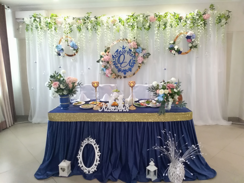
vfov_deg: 53.1
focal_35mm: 26
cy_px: 92
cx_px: 122
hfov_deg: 67.3
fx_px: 183
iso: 1294
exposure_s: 1/15
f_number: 2
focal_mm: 3.54
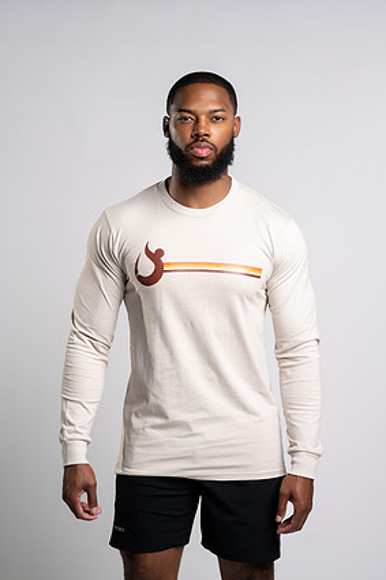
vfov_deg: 22.6
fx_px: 1449
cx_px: 199
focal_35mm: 90
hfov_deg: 15.2
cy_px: 293
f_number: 4
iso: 200
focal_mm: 85
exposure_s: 1/160
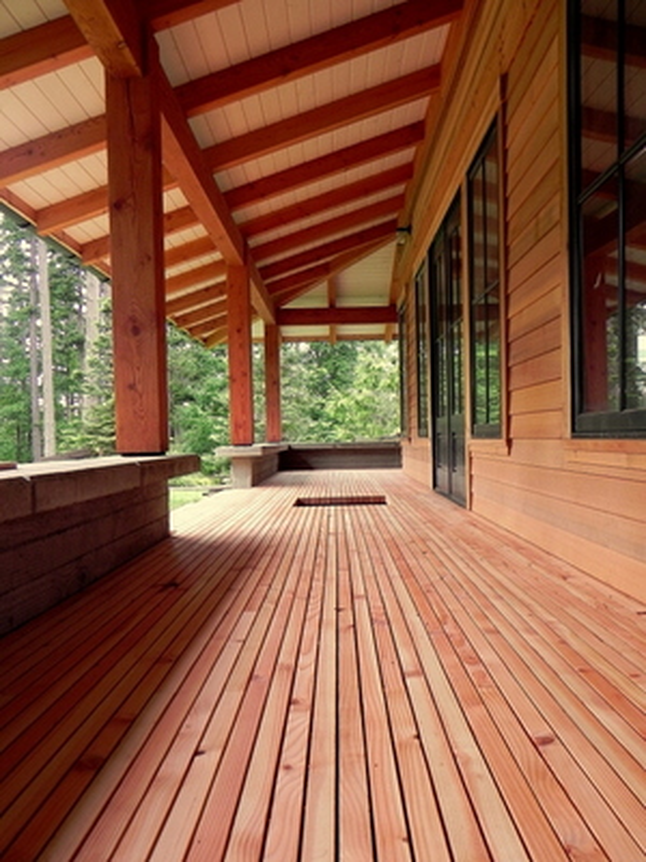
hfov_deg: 48.2
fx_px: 722
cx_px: 323
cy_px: 431
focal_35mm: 29
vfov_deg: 61.7
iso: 160
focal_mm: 5.2
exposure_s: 1/60.7
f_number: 2.8
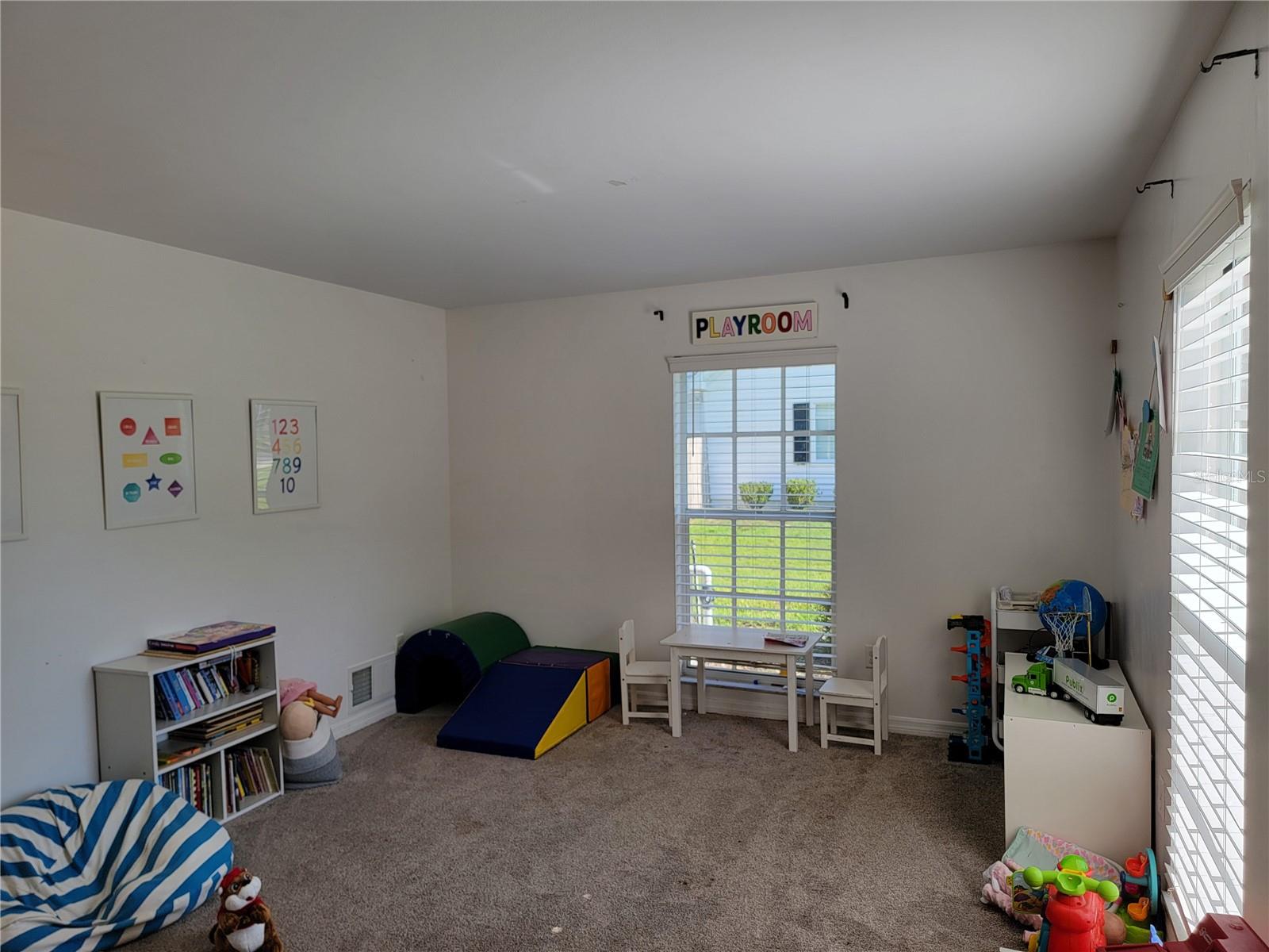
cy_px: 476
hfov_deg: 71.6
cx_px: 634
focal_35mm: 24
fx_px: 880
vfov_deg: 56.8
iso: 16
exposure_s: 1/136
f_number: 1.8
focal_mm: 6.7
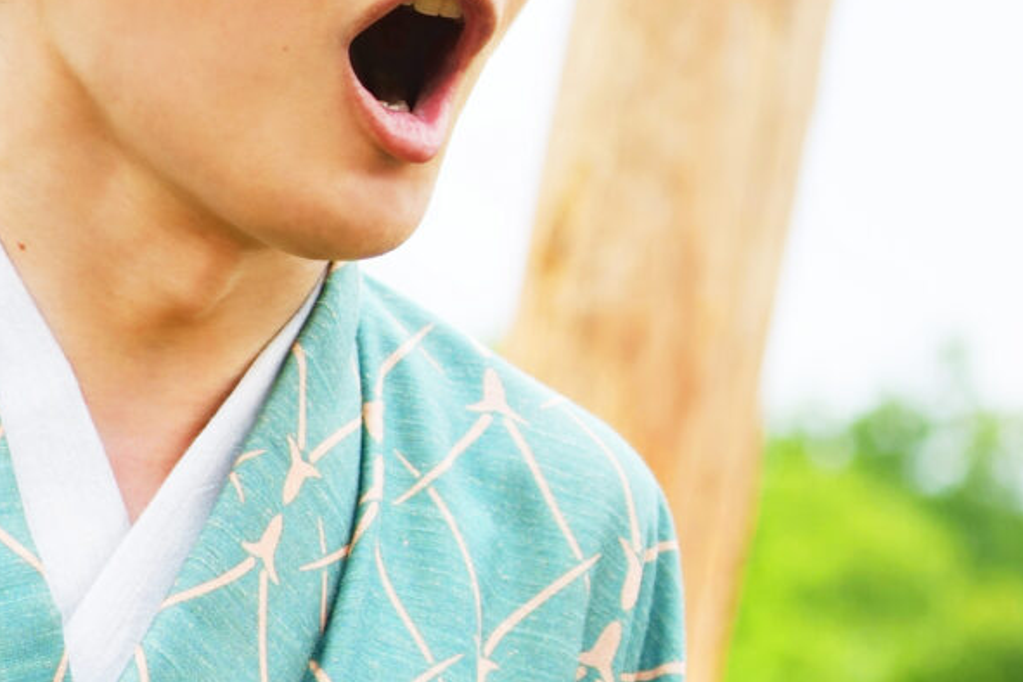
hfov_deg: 6.7
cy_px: 525
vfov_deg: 4.5
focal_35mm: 303
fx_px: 8610
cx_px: -504
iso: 100
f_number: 4
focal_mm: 70
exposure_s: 1/320
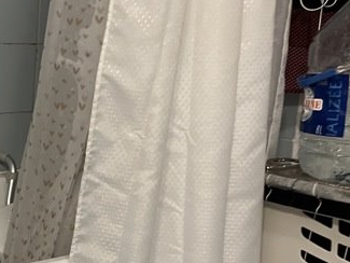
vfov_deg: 22.8
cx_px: -73
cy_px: 180
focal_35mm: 64
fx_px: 647
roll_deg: -2.1
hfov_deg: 26.7
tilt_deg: -11.0
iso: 200
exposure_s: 1/60
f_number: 1.6
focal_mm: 5.1
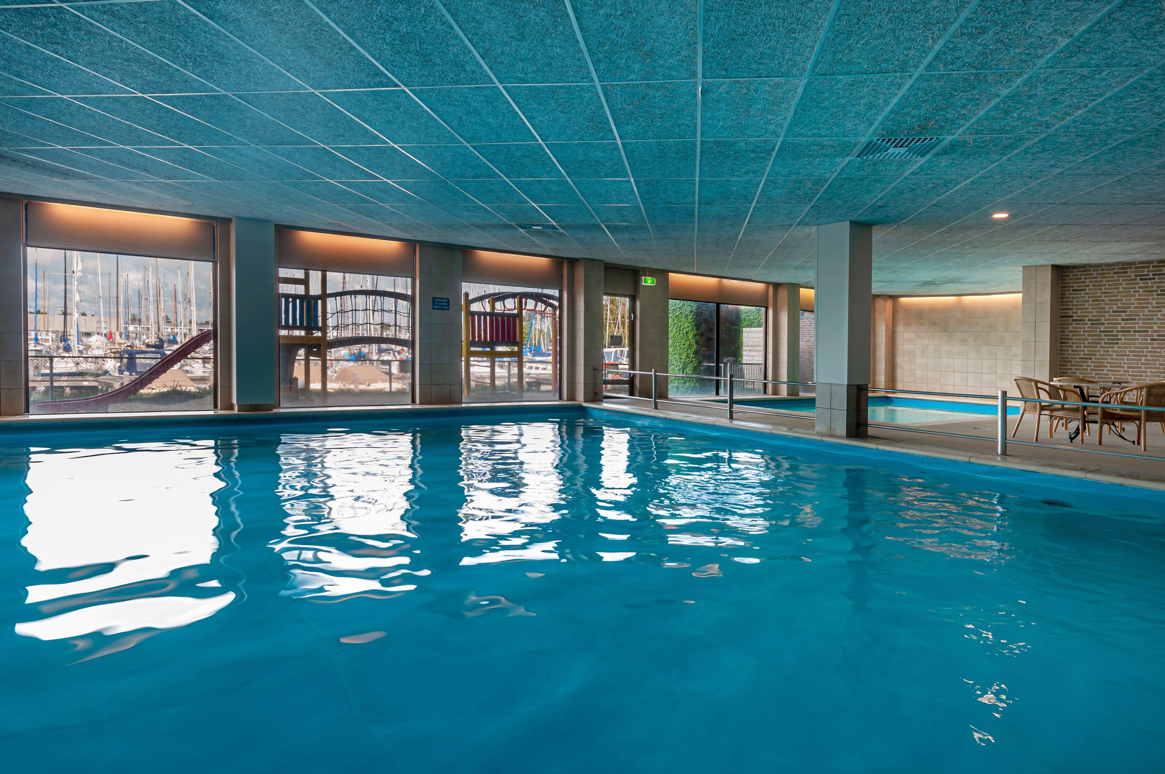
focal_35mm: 21
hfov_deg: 81.3
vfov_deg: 59.4
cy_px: 387
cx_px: 582
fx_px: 679
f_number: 9
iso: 250
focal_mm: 14
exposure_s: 1/15
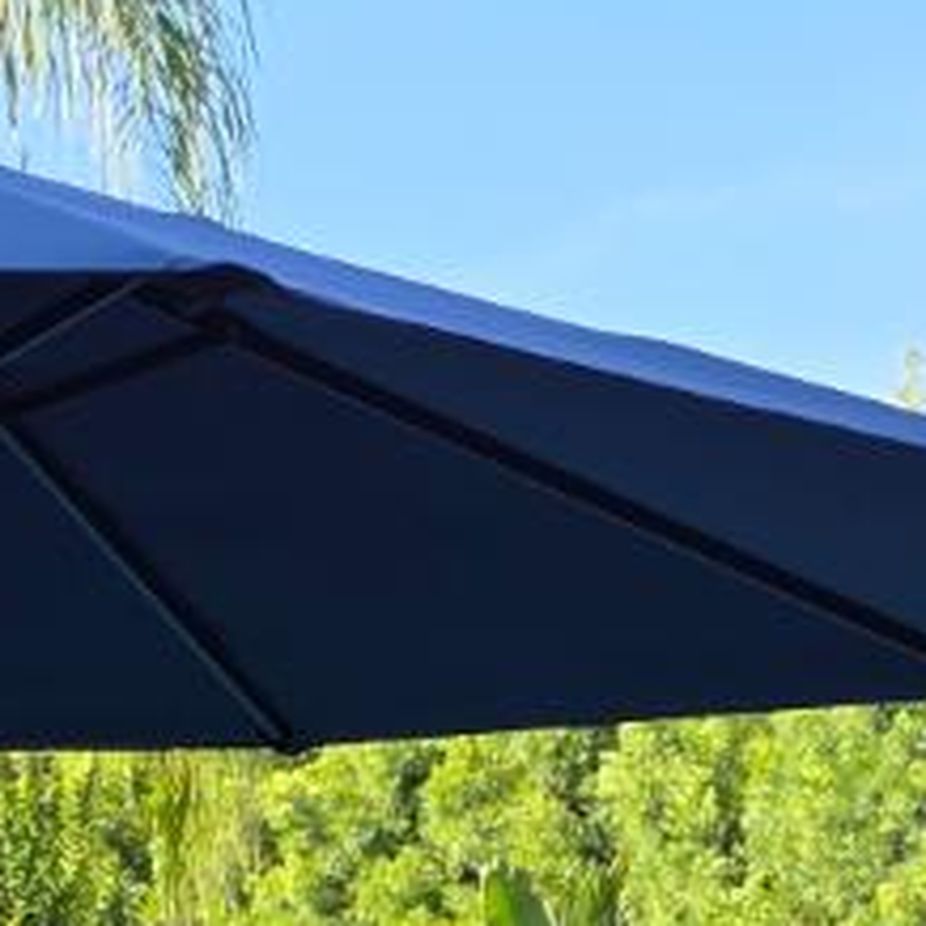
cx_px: 217
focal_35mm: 140
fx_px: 4237
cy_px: 1761
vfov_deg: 11.4
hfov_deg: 12.4
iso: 80
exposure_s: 1/1732
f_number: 1.7
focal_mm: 6.25
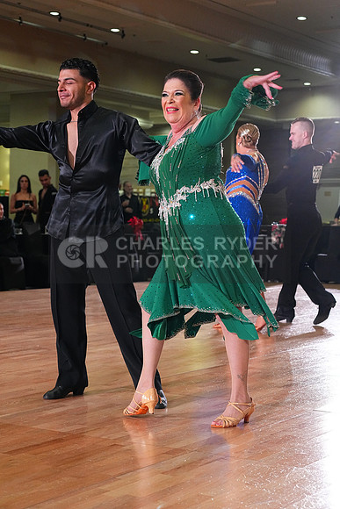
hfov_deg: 19.5
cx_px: 170
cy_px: 254
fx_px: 991
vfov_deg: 28.8
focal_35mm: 70
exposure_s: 1/320
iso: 5000
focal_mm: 70
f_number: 5.6
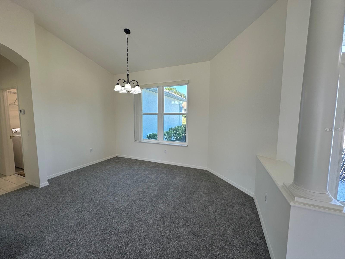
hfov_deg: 102.1
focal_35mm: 14
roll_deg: -0.7
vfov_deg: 85.7
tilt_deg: -5.2
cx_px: 172
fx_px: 140
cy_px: 130
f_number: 2.2
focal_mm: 2.22
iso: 64
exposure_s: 1/120
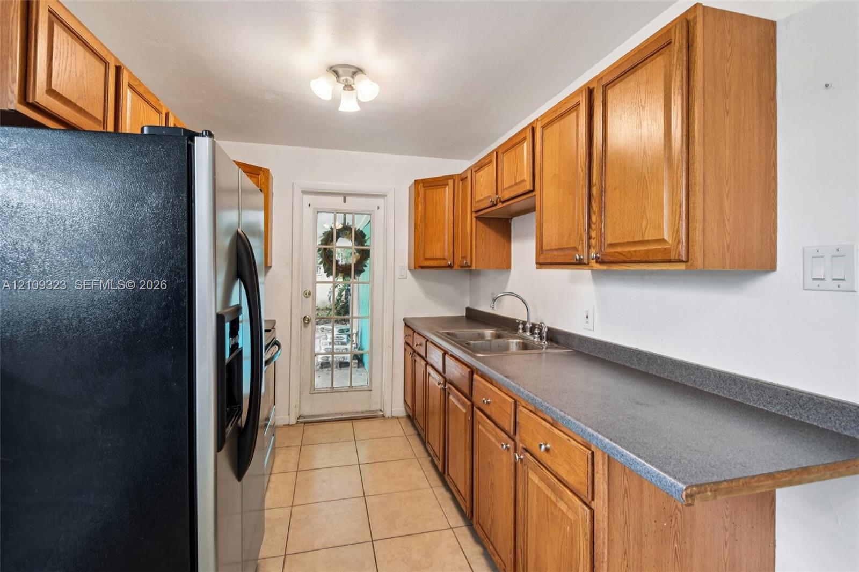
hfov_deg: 96.7
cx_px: 430
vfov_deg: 73.7
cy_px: 286
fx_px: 382
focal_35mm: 16
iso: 400
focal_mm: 16
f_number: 8
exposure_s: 1/8
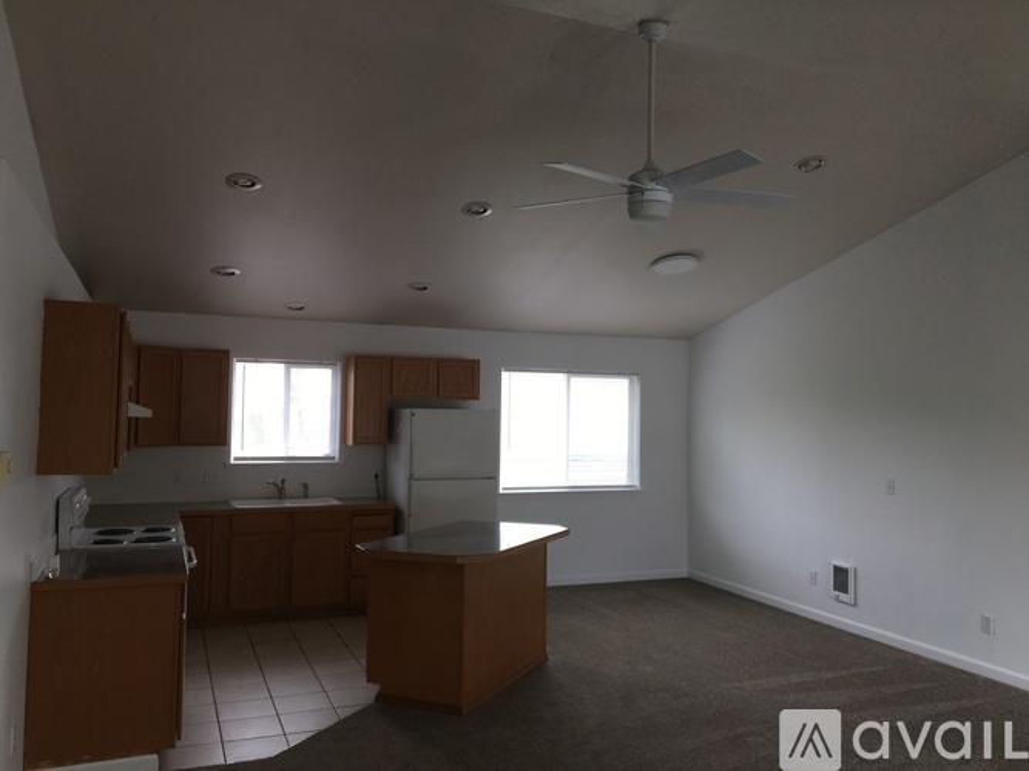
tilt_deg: +2.6
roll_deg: -0.3
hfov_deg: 61.7
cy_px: 386
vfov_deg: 48.2
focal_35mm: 29
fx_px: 862
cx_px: 514
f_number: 2.2
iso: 25
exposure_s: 1/45
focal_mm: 4.15
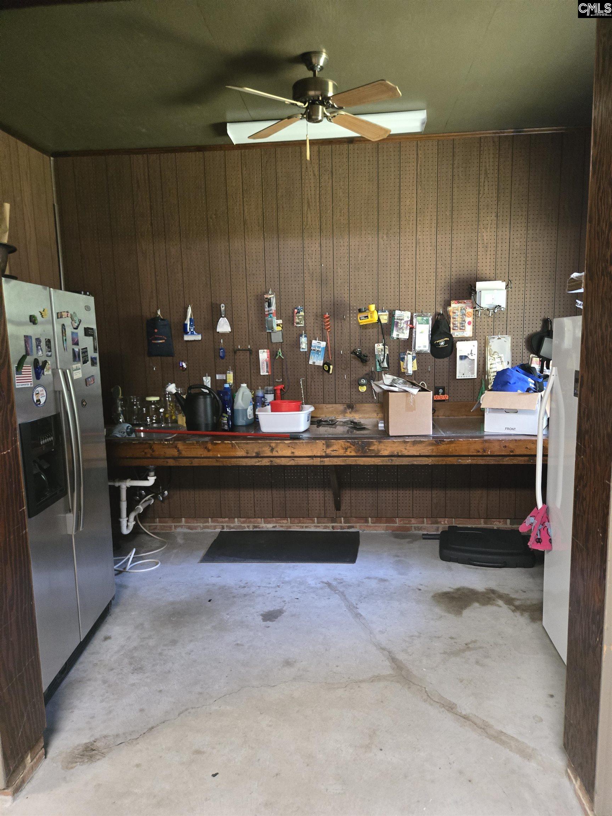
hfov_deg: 58.9
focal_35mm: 23
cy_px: 408
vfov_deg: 73.9
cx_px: 306
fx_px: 542
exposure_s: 1/60
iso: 1250
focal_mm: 5.4
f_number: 1.8
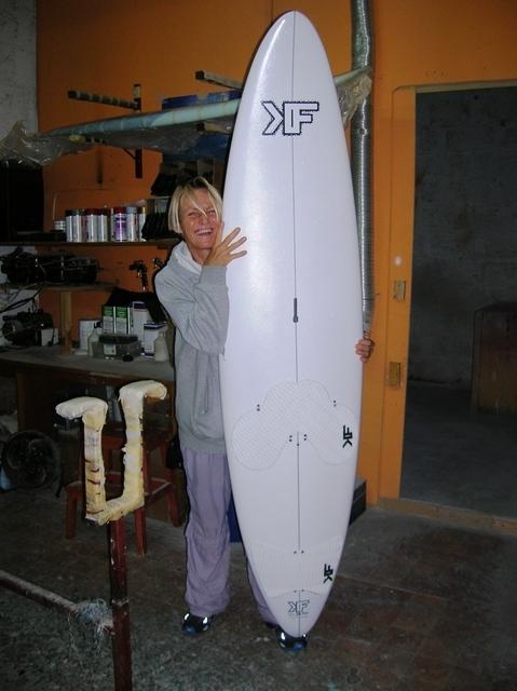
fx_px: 678
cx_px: 258
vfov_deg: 54.0
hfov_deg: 41.7
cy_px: 346
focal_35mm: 34
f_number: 2.9
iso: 50
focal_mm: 5.7
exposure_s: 1/60.1
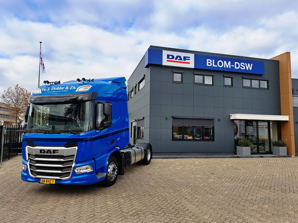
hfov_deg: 71.6
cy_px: 112
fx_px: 207
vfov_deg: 56.8
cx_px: 149
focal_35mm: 24
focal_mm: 5.23
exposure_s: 1/470
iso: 50
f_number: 1.8
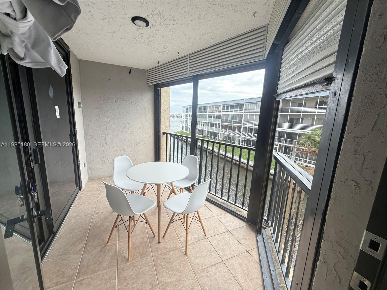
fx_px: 157
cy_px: 145
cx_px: 194
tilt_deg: -10.4
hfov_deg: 102.1
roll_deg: -2.7
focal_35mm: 14
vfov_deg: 85.7
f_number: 2.2
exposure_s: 1/121
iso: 250
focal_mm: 2.22
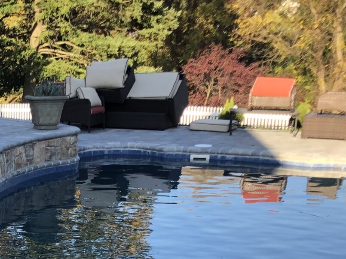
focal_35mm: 89
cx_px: -76
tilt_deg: -19.3
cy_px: 314
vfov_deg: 15.9
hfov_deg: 20.5
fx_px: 890
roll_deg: +2.0
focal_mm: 3.99
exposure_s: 1/255
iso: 20
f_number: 1.8
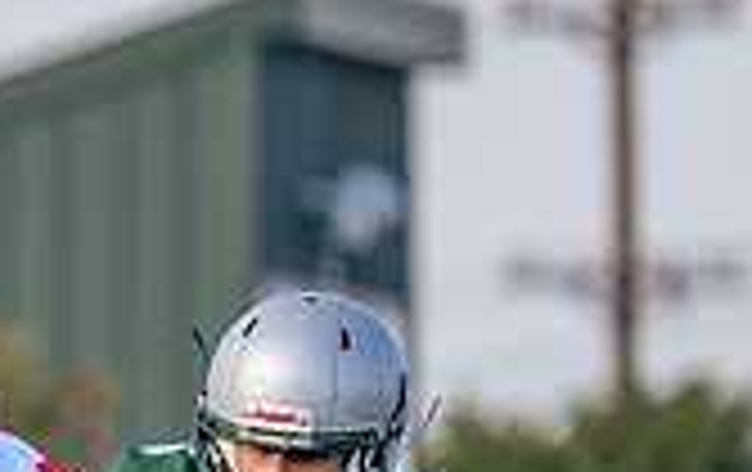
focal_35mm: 1339
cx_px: -991
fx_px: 27488
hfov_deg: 1.6
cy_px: 639
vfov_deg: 1.0
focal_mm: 200
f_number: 2.8
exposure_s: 1/2500
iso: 250
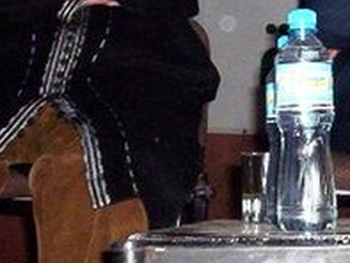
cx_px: 407
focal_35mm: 116
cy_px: 9
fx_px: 1174
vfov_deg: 12.6
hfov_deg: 16.3
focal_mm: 4.99
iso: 140
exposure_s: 1/60
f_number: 4.5
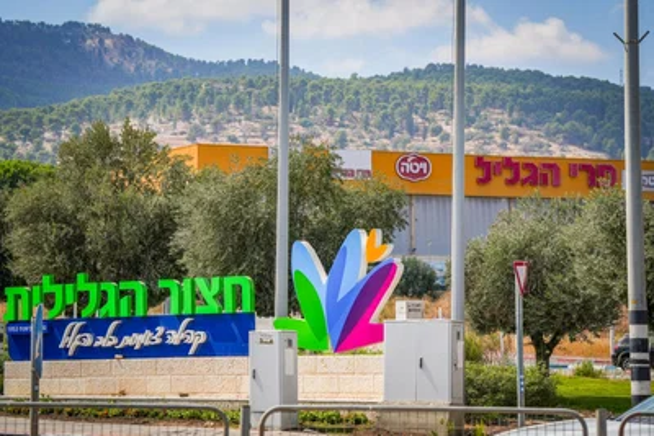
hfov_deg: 16.6
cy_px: 218
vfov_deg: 11.2
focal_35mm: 123
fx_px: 2235
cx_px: 327
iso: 100
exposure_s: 1/1000
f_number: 6.3
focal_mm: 123
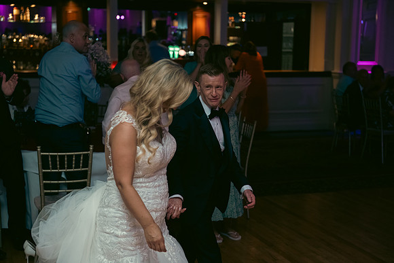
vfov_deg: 22.6
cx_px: 197
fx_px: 657
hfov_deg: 33.4
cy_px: 132
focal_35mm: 60
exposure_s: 1/160
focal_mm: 60
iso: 1250
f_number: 3.5
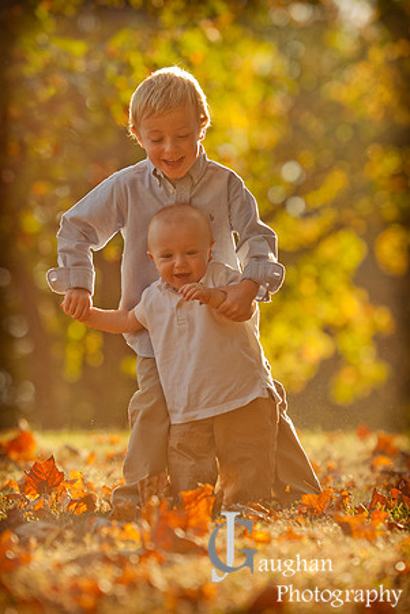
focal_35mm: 240
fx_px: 4090
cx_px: 205
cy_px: 307
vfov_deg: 8.6
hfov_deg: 5.7
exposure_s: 1/800
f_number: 2.8
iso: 400
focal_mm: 160
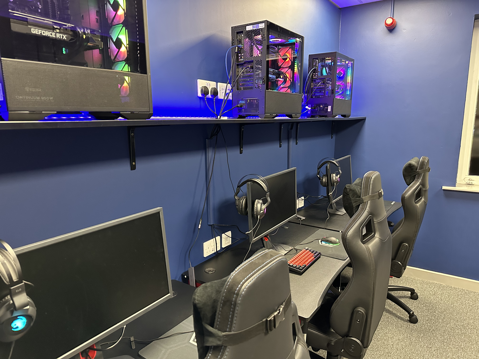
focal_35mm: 24
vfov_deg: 56.8
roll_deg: -0.1
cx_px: 240
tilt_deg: -11.1
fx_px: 332
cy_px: 180
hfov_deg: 71.6
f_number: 1.78
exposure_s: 1/50
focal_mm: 6.86
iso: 1000
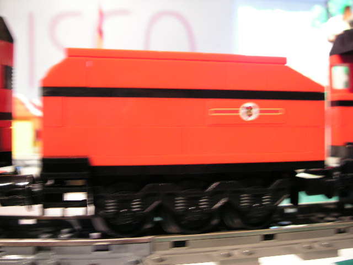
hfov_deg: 49.0
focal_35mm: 38
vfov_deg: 37.7
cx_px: 176
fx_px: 388
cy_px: 132
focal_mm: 6.3
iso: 100
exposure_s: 1/8
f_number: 3.3
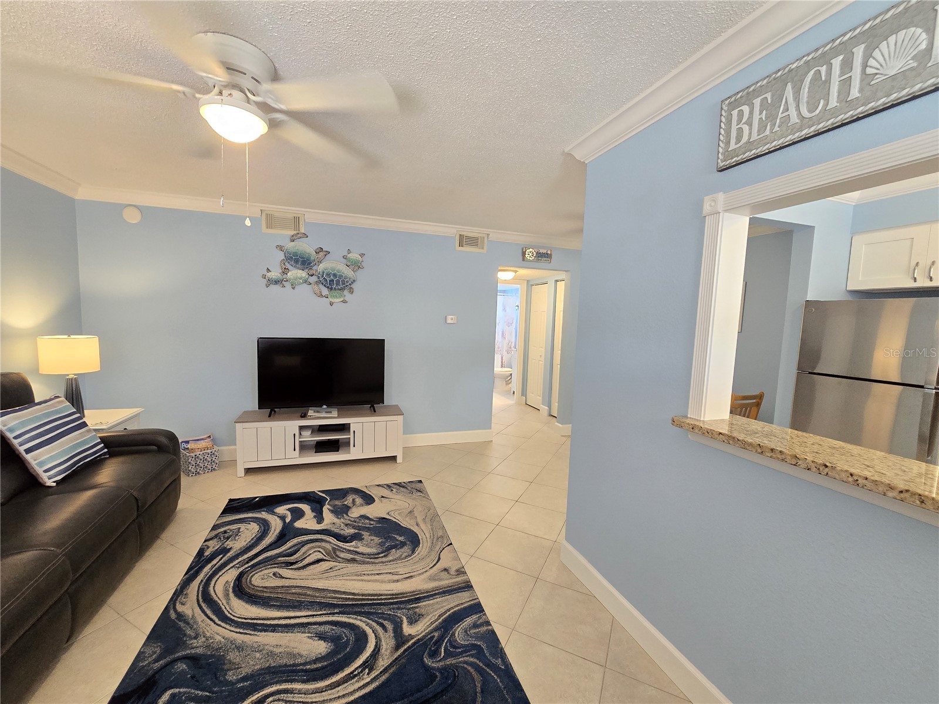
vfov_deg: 89.9
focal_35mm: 13
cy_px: 352
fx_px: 353
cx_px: 470
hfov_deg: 106.2
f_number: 2.2
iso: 320
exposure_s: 1/60
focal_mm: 2.2
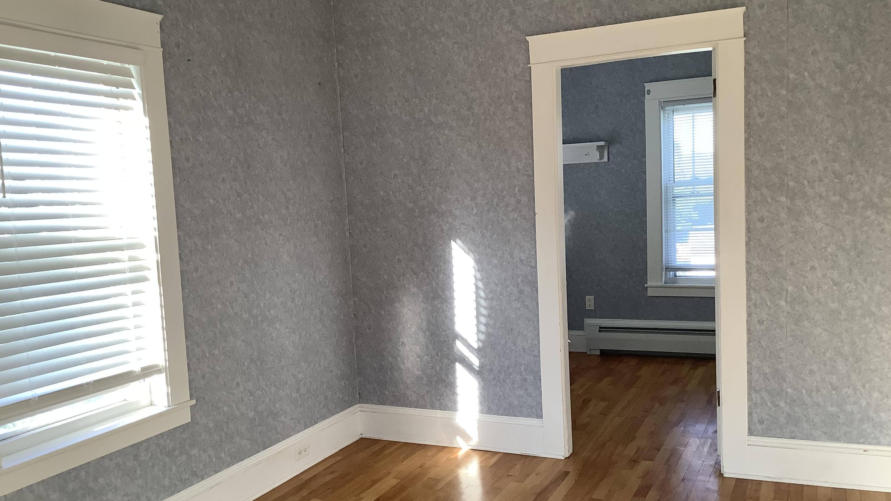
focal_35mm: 34
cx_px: 447
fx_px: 803
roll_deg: +1.6
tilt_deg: -6.3
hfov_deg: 58.0
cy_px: 270
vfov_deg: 34.6
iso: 80
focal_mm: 3.3
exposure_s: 1/120
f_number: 2.4
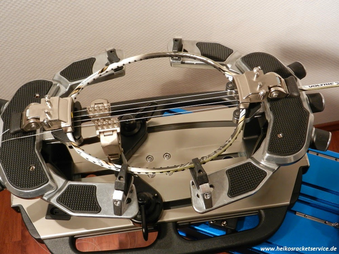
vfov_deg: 37.7
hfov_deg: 49.0
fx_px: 372
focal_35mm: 38
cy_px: 127
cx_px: 170
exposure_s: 1/25
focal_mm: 6.9
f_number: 4
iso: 400
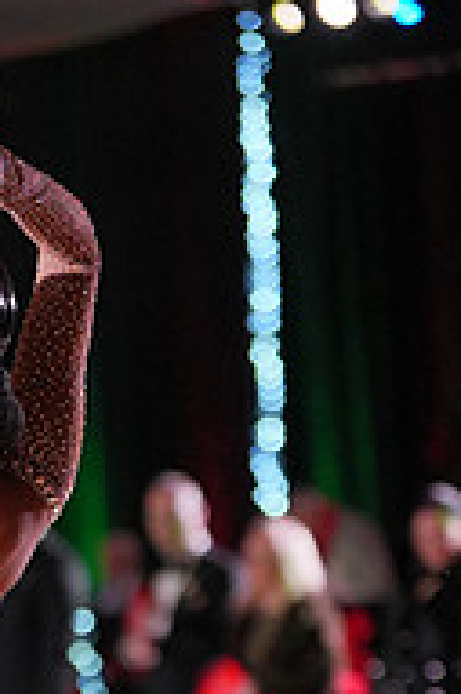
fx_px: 5965
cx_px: -125
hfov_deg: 4.4
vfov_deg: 6.6
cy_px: 890
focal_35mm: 310
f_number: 2.8
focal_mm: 102
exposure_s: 1/800
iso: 2000
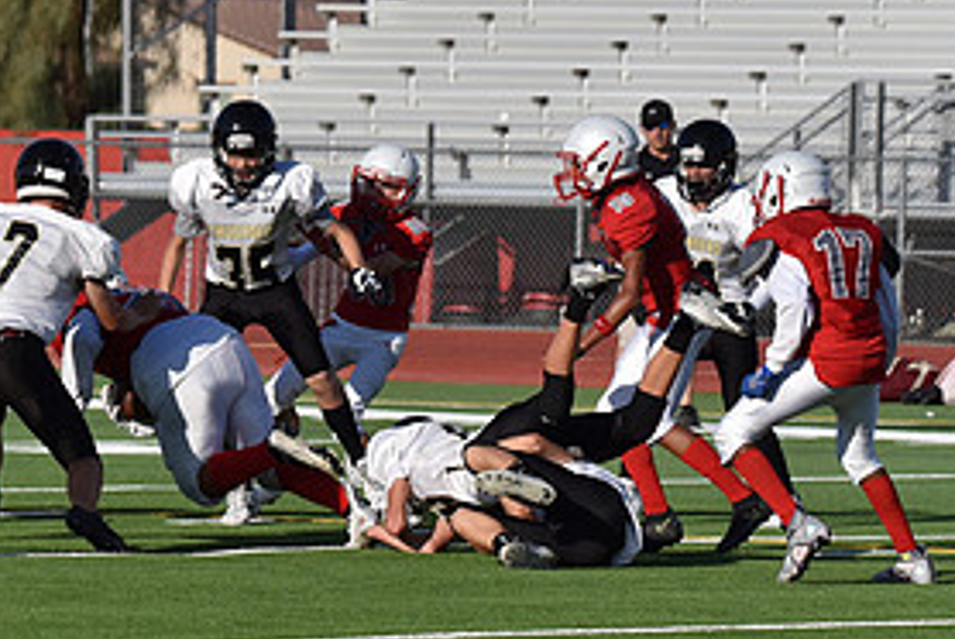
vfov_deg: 3.1
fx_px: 11631
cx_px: 186
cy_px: 314
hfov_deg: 4.7
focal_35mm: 438
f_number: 8
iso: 720
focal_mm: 210
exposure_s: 1/4000
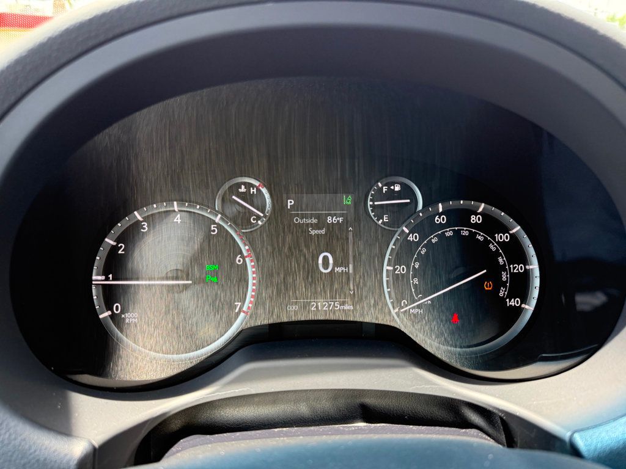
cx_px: 313
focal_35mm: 24
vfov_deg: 56.8
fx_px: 434
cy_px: 234
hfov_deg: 71.6
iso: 200
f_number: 1.78
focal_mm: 6.76
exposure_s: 1/212
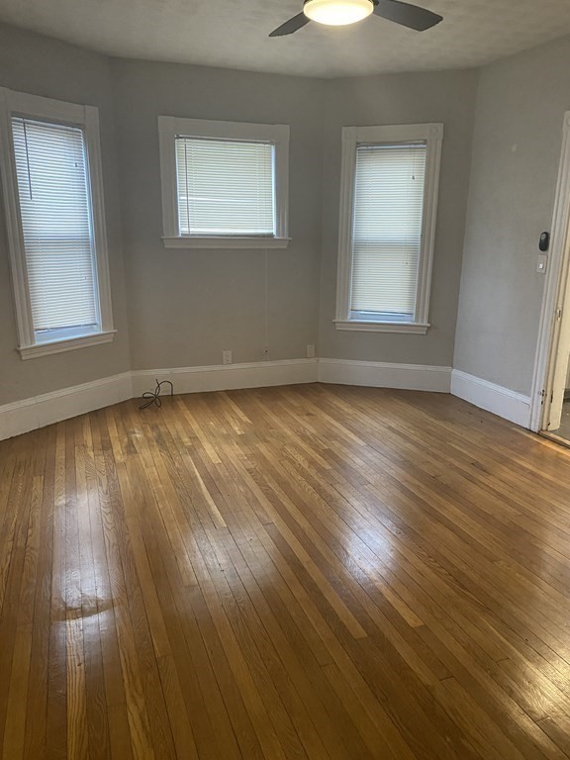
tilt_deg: -15.5
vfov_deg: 67.3
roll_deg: -1.8
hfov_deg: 53.1
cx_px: 285
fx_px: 571
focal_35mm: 26
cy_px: 380
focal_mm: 4.25
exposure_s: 1/60
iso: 400
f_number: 1.8
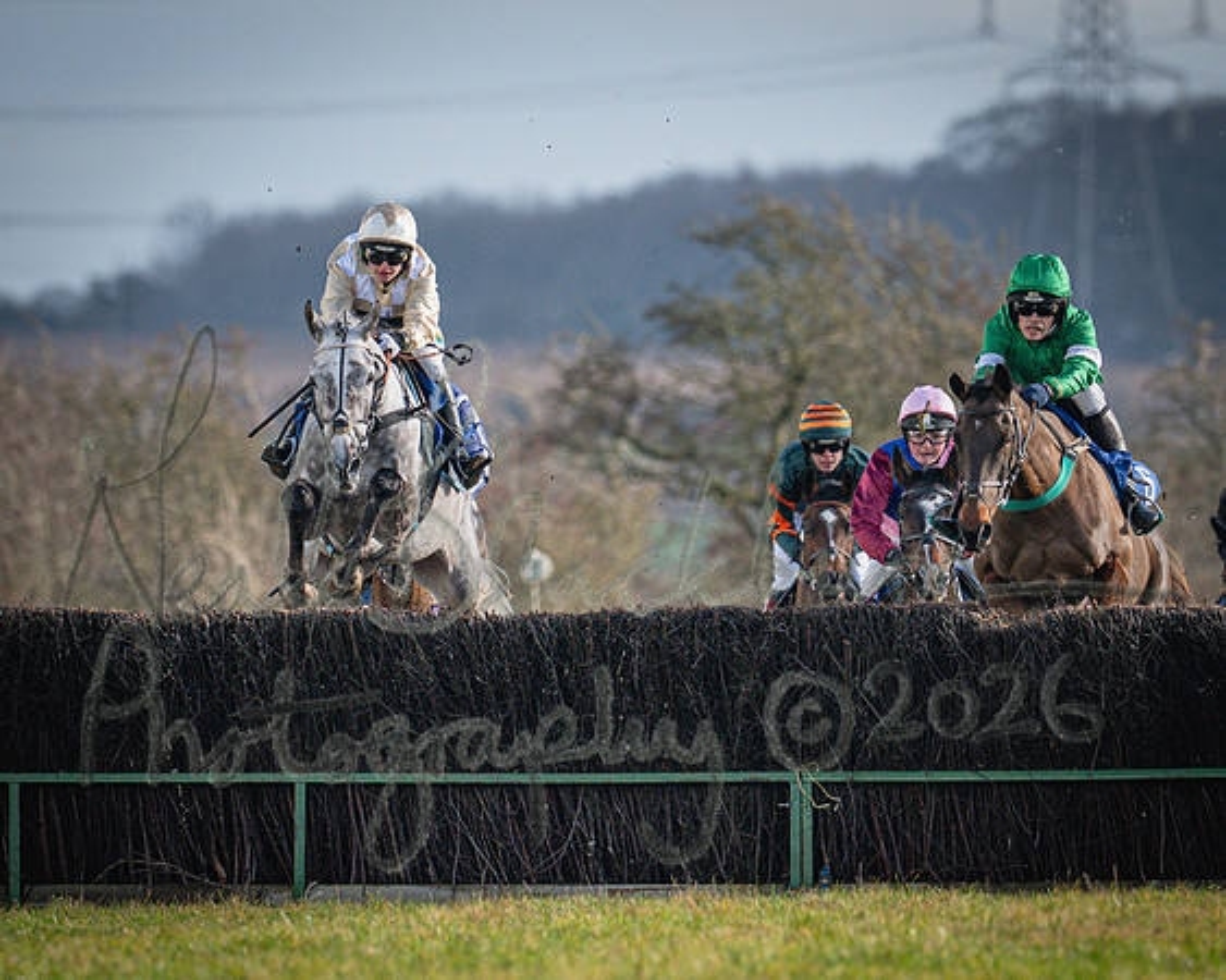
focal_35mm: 1054
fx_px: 38244
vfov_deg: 1.5
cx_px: 491
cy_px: 488
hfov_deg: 1.8
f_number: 5
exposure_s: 1/1600
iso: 400
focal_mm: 400
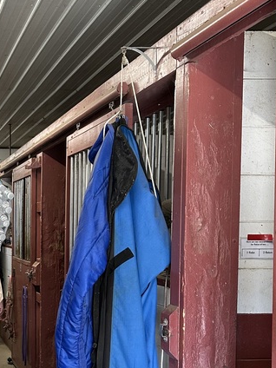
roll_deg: -0.4
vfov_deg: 32.7
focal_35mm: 58
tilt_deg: -3.6
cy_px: 269
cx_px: -51
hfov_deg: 23.2
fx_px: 617
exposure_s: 1/120
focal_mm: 6.86
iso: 200
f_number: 1.78
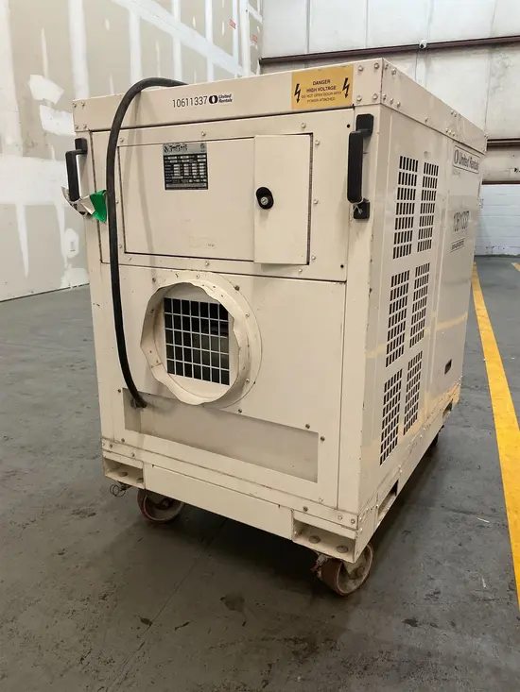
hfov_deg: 53.1
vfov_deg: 67.3
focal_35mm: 26
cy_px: 346
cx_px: 260
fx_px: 521
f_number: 1.6
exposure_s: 1/60
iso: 400
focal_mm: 4.2
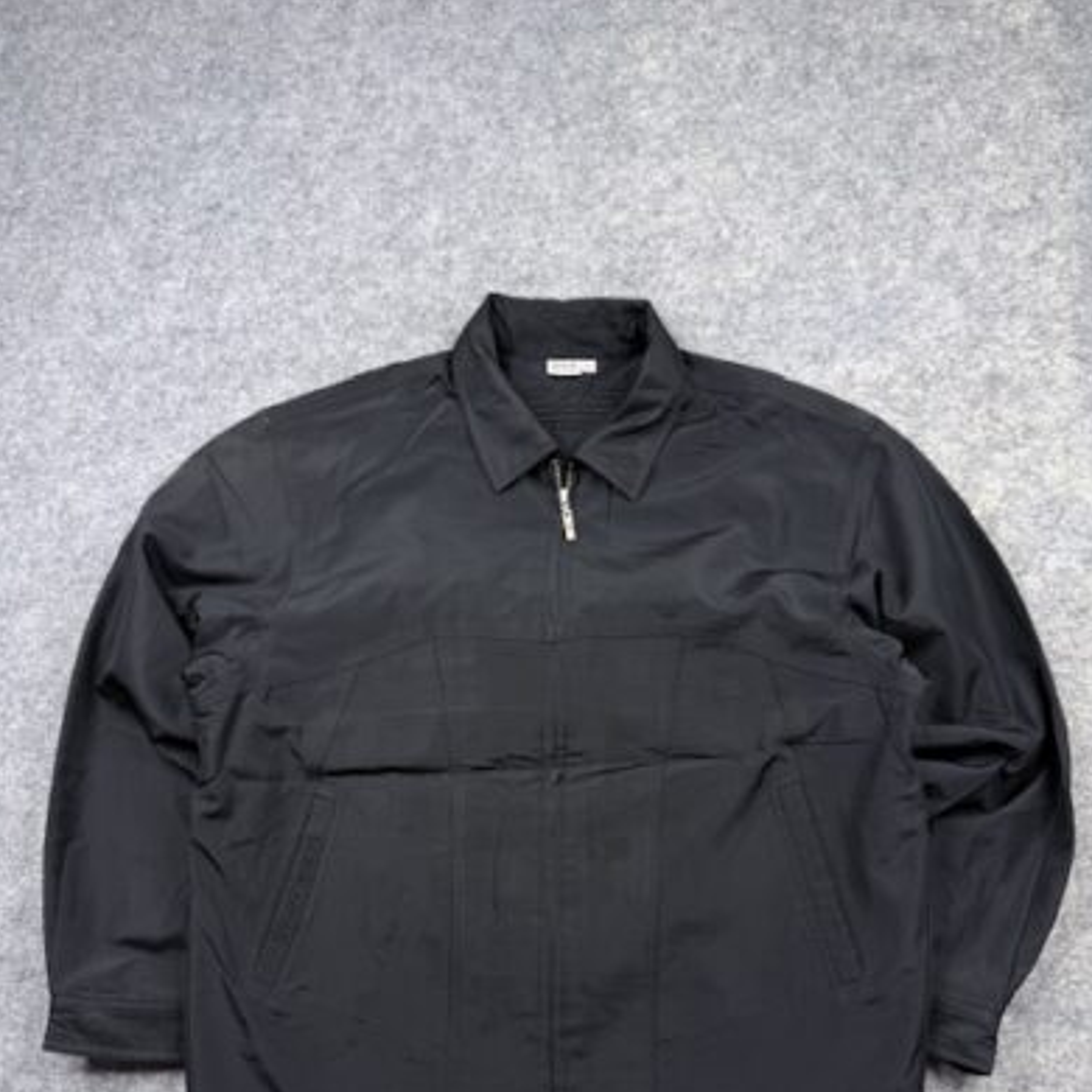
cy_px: 732
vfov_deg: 54.4
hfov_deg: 55.6
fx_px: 1035
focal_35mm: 29
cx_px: 538
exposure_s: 1/100
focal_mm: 6.76
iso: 100
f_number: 1.78
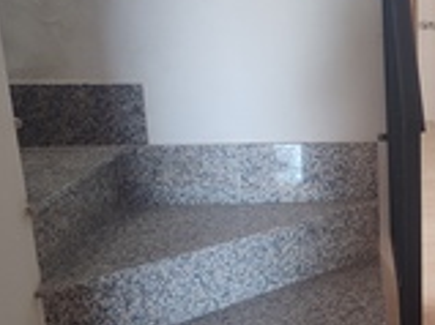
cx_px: 476
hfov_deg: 28.1
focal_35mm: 63
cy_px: 238
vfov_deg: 23.1
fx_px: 791
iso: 675
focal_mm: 5.95
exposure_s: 1/50
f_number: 1.89
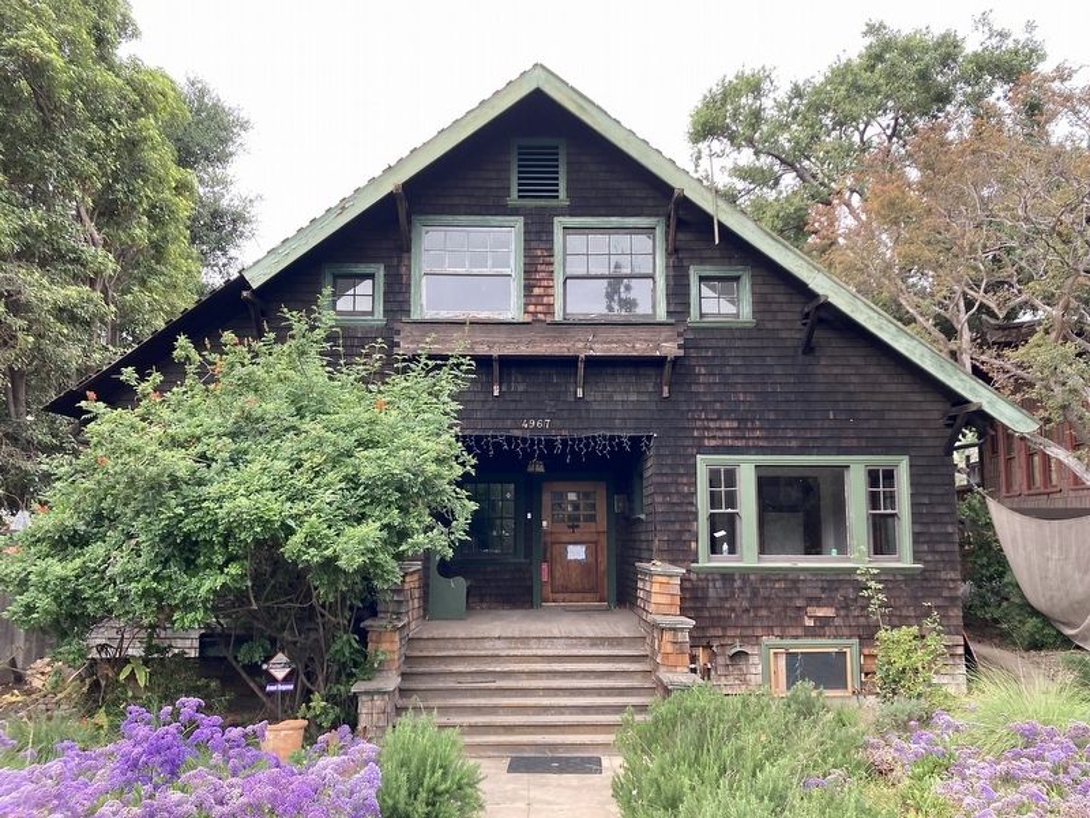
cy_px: 409
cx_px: 545
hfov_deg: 63.4
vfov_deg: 49.7
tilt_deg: +8.9
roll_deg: -0.2
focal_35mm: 28
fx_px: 882
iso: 50
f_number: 1.8
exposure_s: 1/121
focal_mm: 3.99
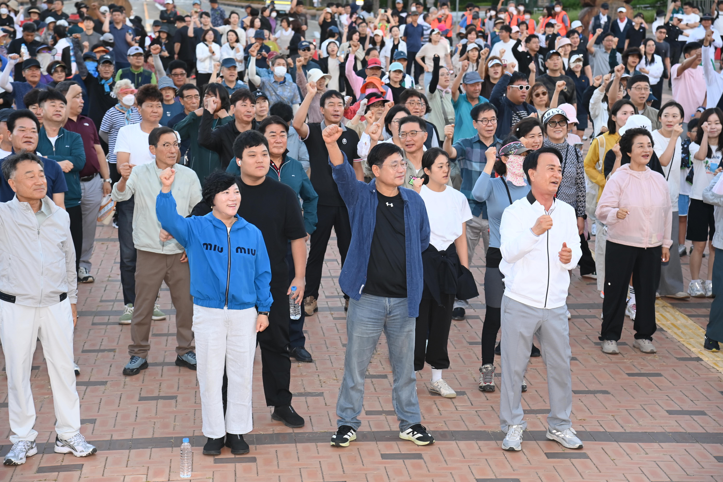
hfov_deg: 24.8
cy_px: 241
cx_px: 362
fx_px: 1647
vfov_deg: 16.7
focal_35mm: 82
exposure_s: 1/250
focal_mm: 82
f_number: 6.3
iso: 1250
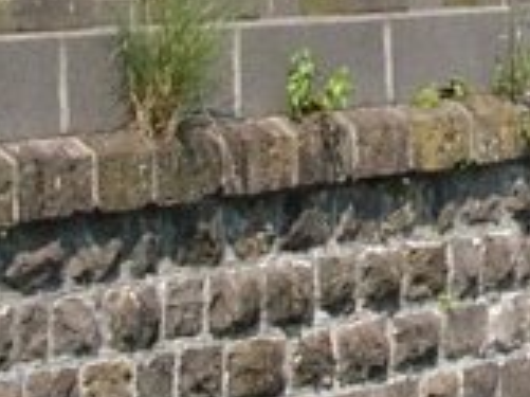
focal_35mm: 215
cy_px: 311
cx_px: 1504
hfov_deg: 8.1
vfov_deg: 6.9
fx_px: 3289
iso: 50
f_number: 5.6
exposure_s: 1/208
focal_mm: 5.8
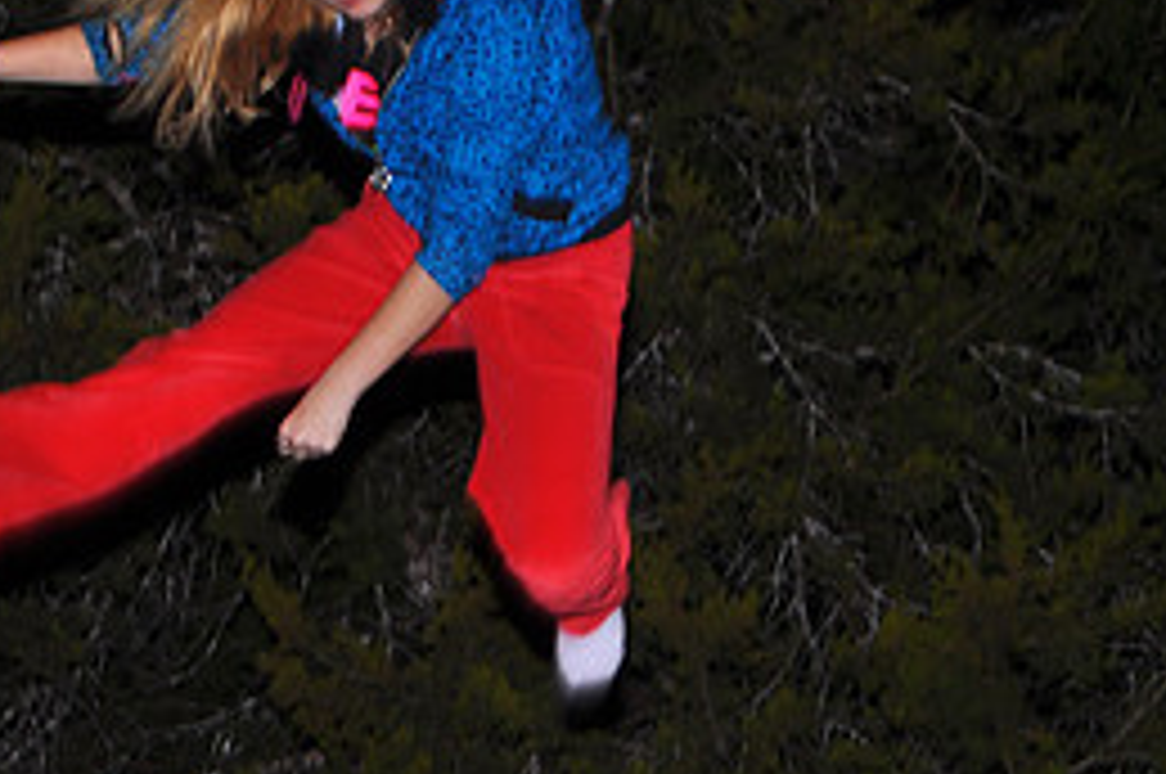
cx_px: 558
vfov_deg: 8.1
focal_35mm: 168
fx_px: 5434
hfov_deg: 12.2
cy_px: 835
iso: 200
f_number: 5.6
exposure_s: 1/60
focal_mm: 50
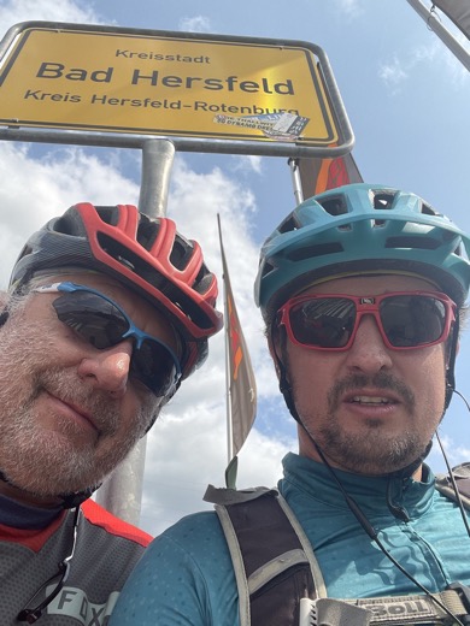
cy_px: 313
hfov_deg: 46.8
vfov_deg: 60.0
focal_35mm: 30
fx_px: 543
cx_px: 235
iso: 25
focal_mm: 2.71
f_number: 2.2
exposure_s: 1/501
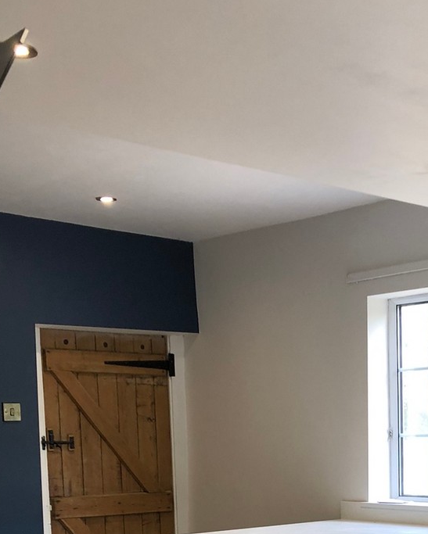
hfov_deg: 23.0
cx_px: 414
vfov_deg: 27.6
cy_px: 555
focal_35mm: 64
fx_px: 1013
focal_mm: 4
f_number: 1.8
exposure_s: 1/40
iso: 25
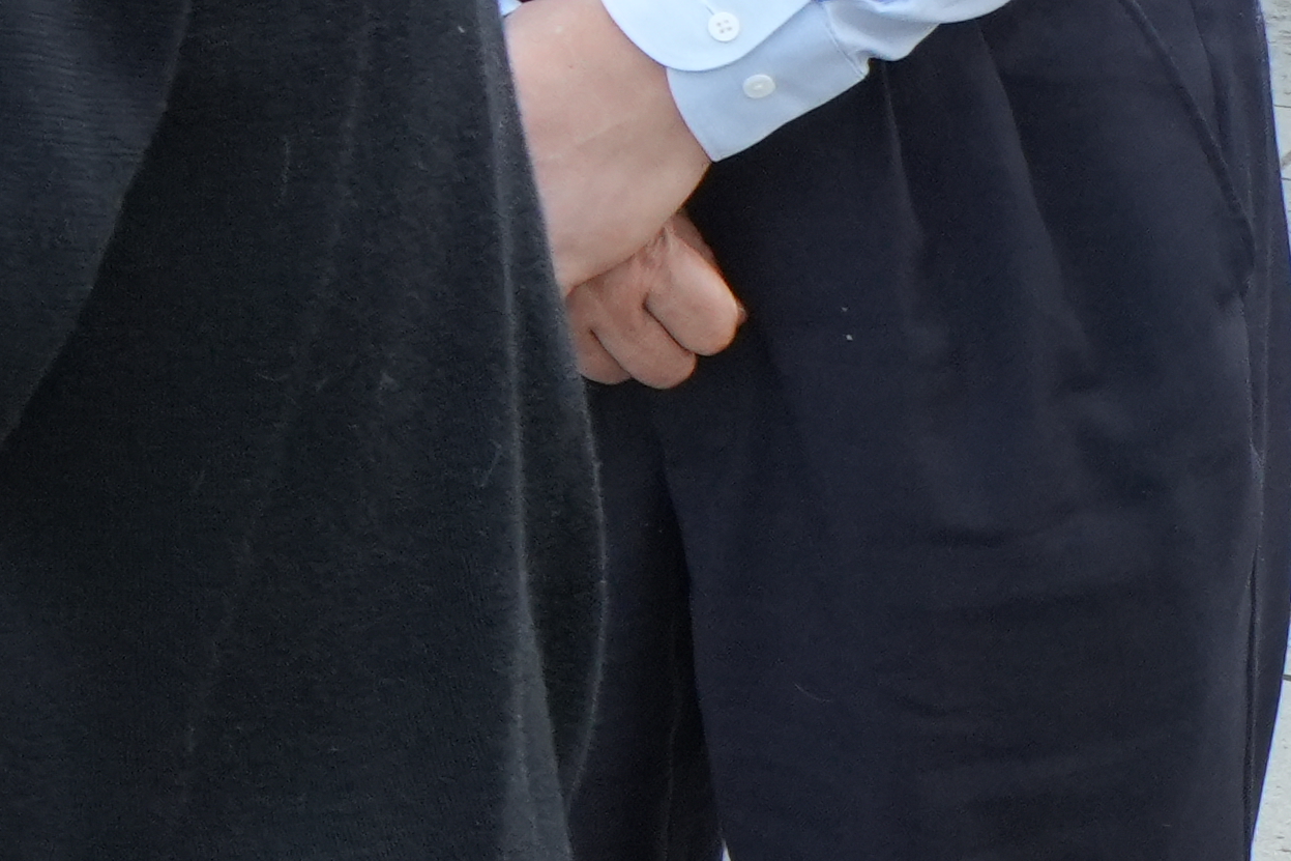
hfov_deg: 11.6
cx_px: -1704
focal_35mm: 149
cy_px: -734
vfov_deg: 8.8
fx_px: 5342
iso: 640
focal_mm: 20
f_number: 10
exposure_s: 1/160
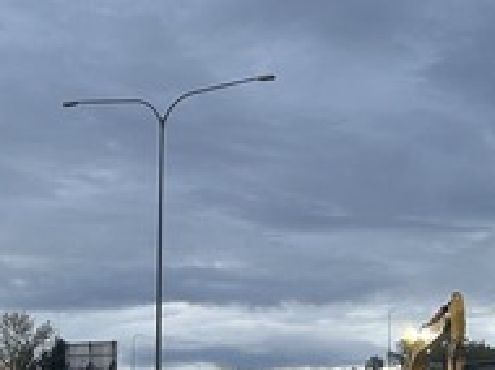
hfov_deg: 21.0
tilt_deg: +2.4
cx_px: 23
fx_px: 1300
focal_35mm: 91
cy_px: 354
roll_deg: -1.5
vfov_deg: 15.9
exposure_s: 1/85
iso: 125
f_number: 1.5
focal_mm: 5.7
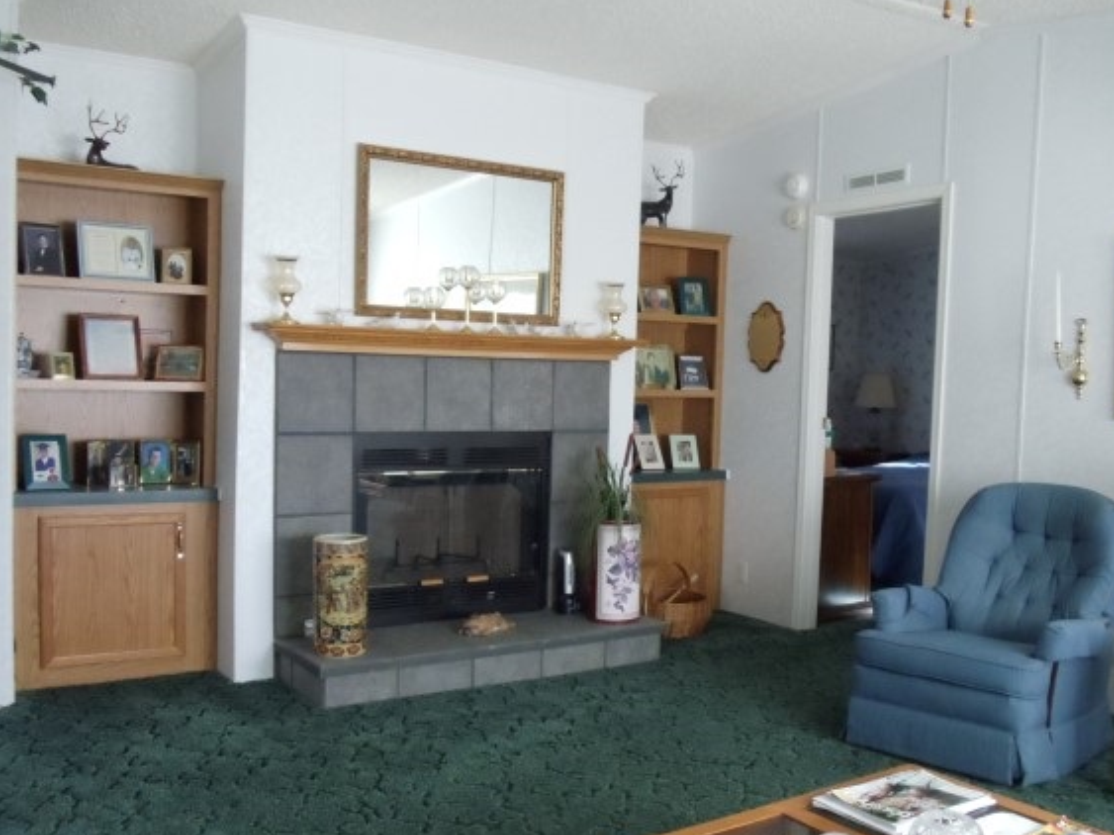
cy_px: 467
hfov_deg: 38.2
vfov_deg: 29.1
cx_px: 566
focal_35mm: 50
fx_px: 1609
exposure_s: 1/80
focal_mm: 6
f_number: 3.5
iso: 400
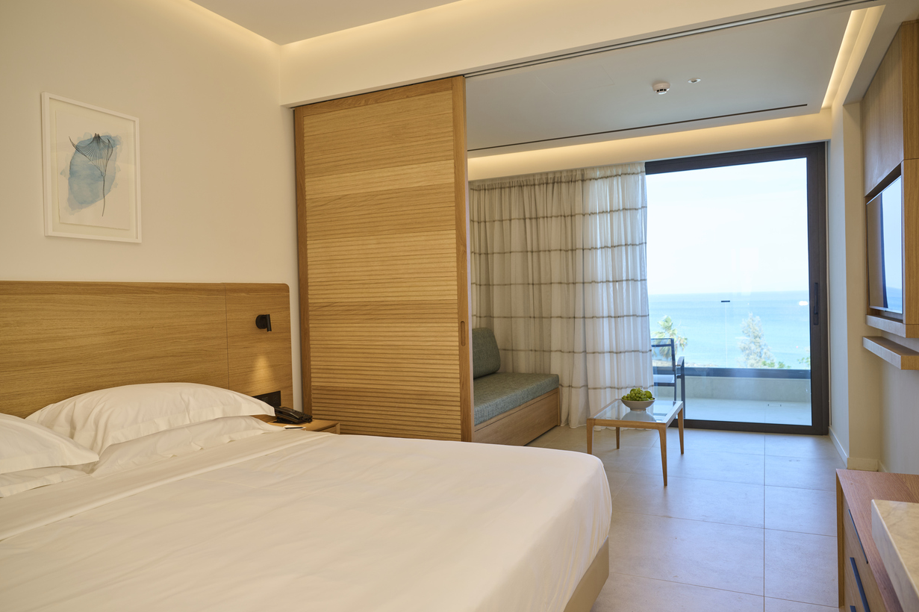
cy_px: 307
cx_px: 462
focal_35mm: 26
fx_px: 664
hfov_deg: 69.4
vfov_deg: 49.5
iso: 100
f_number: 4.5
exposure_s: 1/80
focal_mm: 25
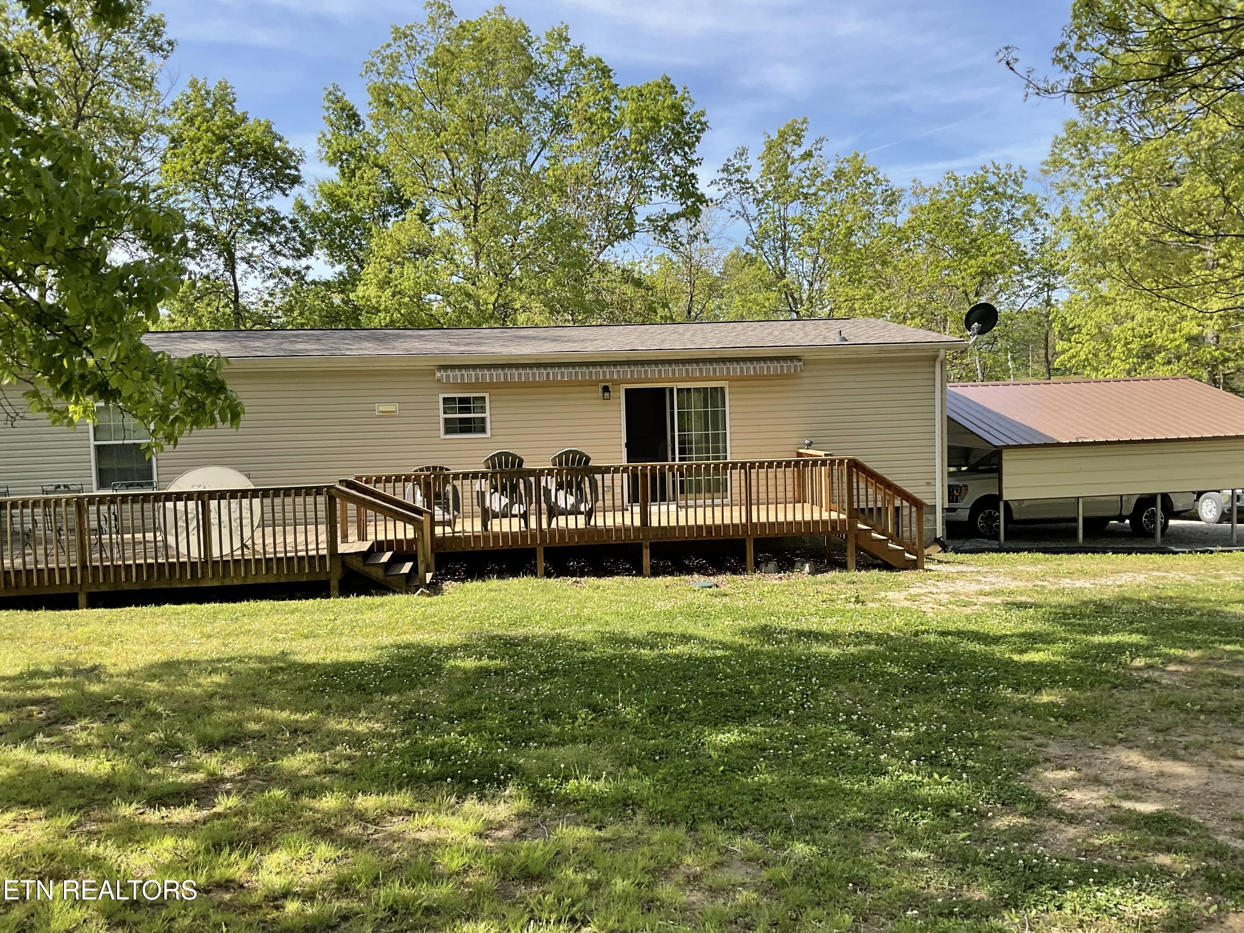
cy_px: 466
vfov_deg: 48.2
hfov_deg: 61.7
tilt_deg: -2.7
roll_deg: +1.7
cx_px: 622
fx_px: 1042
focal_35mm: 29
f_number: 1.8
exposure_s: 1/627
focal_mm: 3
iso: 16
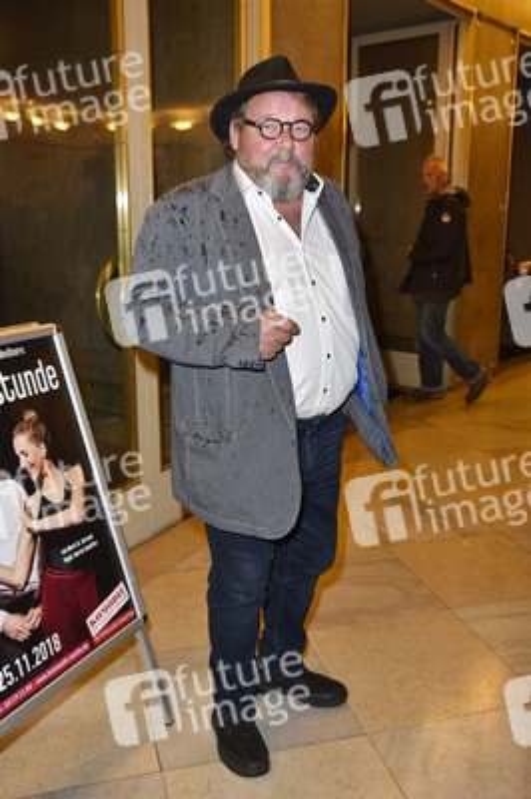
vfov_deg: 55.8
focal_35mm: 34
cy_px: 400
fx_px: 753
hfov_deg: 38.8
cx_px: 266
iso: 640
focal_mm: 34
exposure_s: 1/100
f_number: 5.6
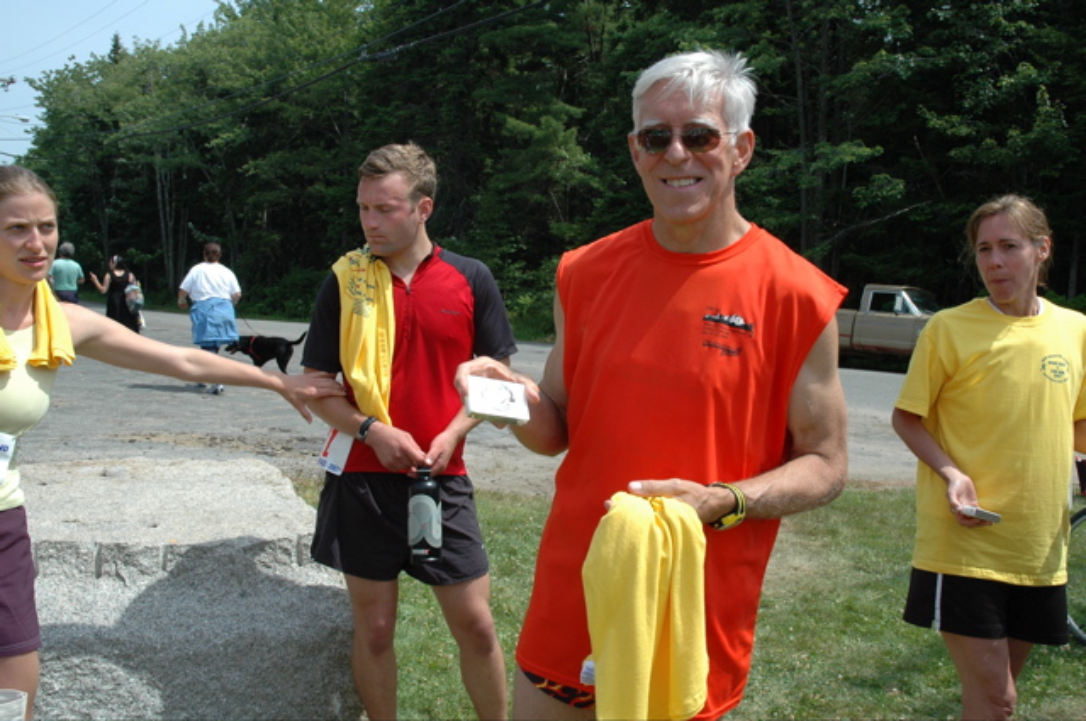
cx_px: 543
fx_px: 994
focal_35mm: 33
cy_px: 360
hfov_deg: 57.3
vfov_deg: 39.9
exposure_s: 1/320
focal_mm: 22
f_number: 9
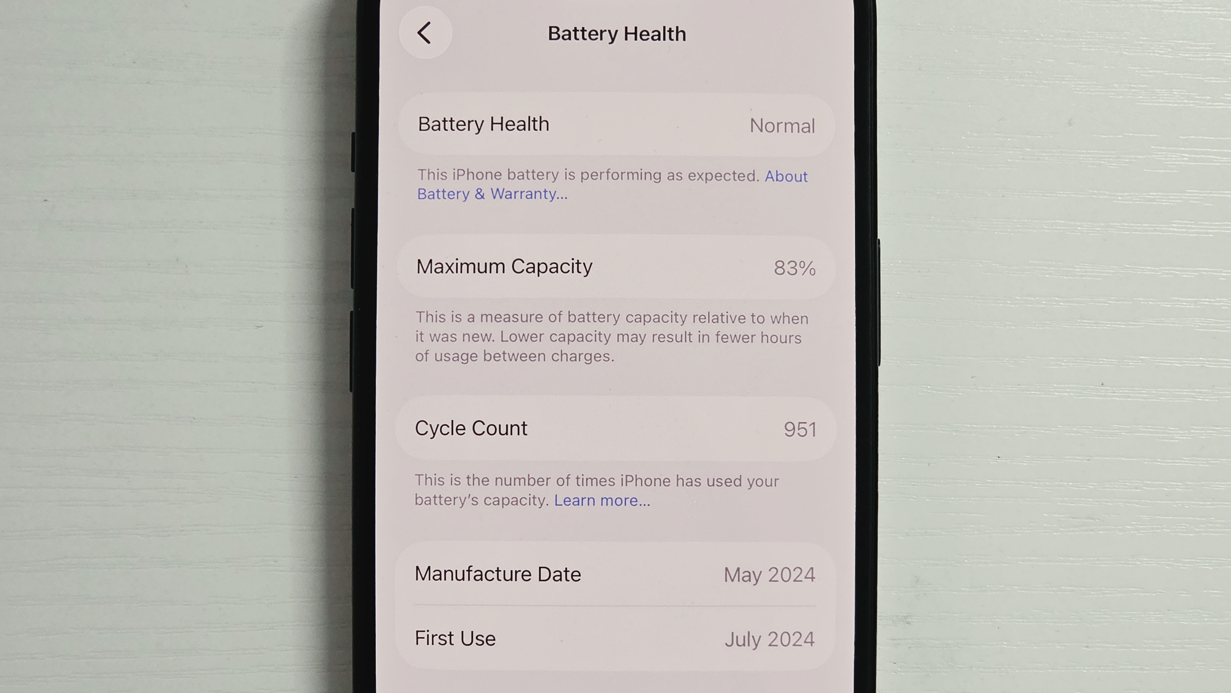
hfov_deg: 21.1
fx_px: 3297
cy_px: 472
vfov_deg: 12.0
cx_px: 617
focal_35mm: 101
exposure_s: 1/120
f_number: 2.4
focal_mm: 7
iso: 160
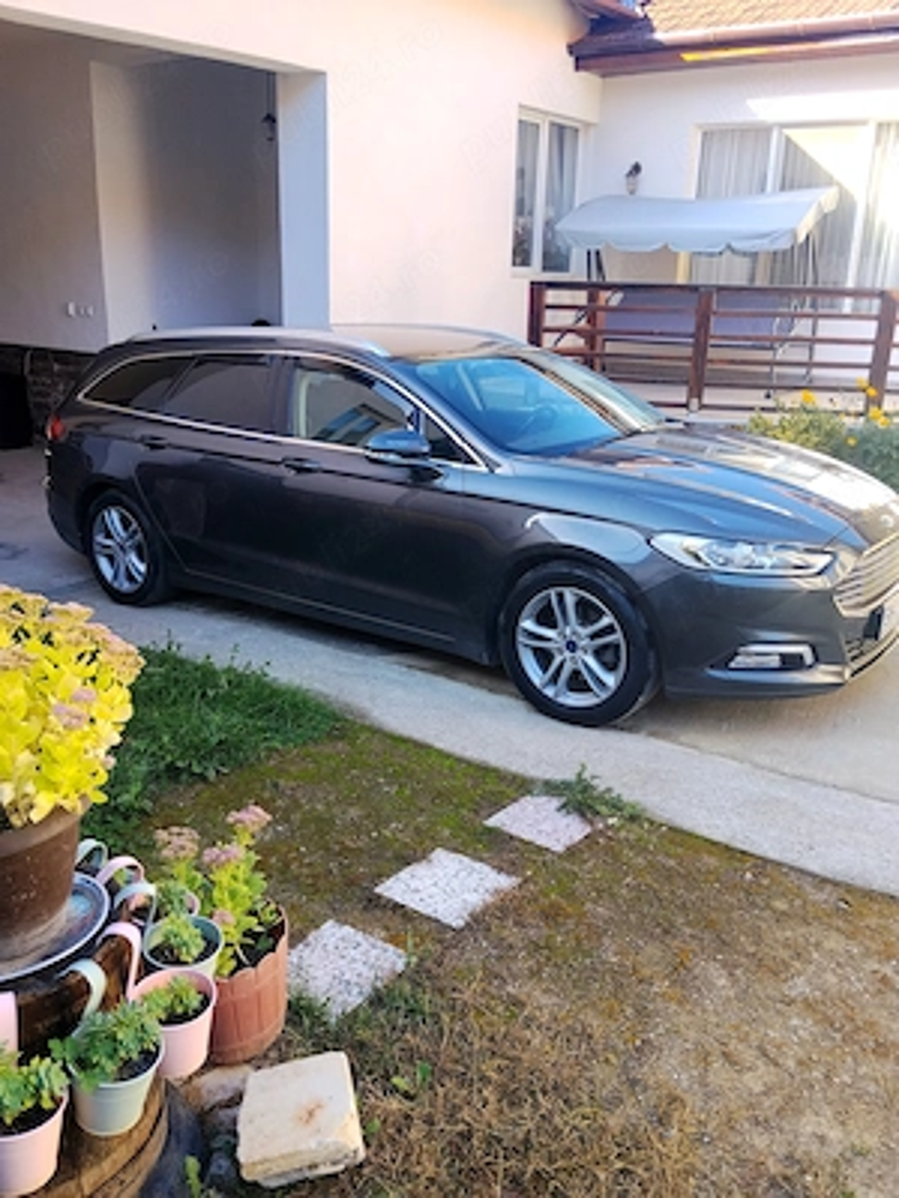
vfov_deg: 61.7
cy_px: 599
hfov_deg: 48.2
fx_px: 1004
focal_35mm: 29
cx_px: 450
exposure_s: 1/150
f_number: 1.8
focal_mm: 4.22
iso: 50
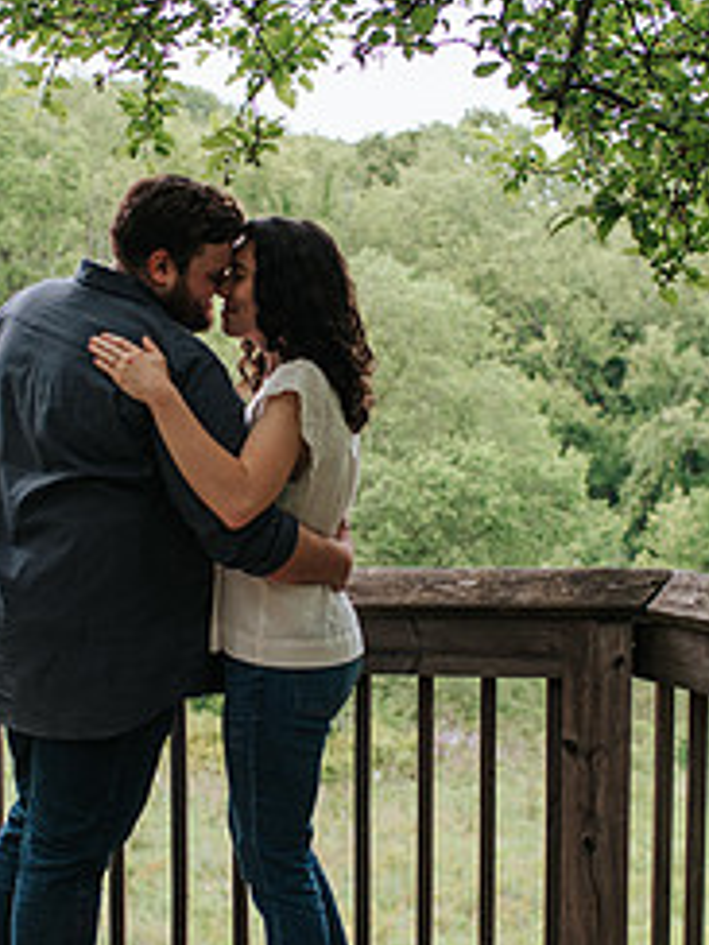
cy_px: 560
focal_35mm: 85
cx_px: 227
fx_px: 2321
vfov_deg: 23.0
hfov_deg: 17.3
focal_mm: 35
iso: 220
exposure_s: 1/800
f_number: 2.8
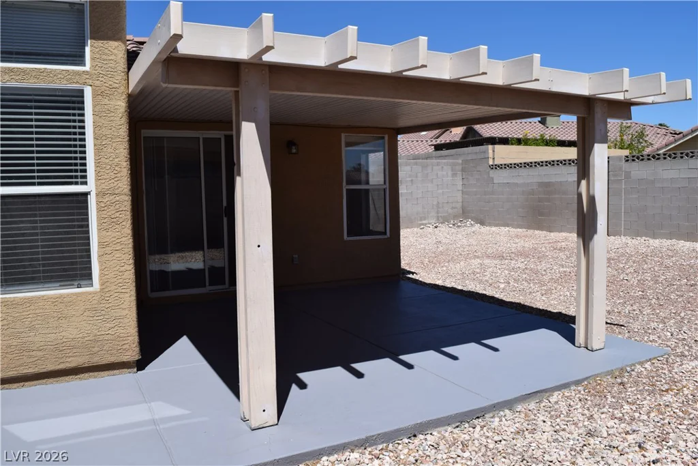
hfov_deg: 67.4
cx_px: 349
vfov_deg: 47.9
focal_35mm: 27
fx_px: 524
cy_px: 233
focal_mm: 18
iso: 200
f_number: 10
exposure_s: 1/400
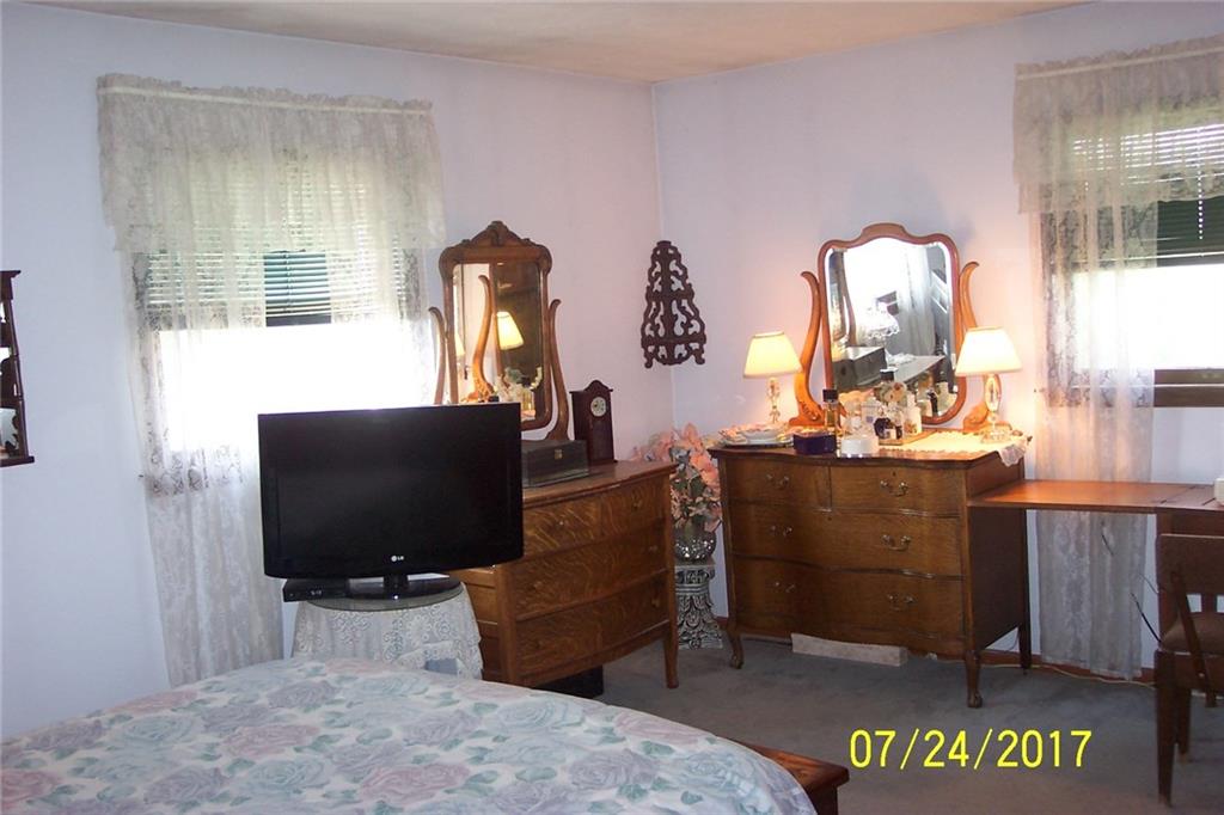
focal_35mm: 38
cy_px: 408
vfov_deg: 35.0
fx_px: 1292
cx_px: 612
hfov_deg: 50.7
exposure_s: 1/30
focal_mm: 8
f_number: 2.8
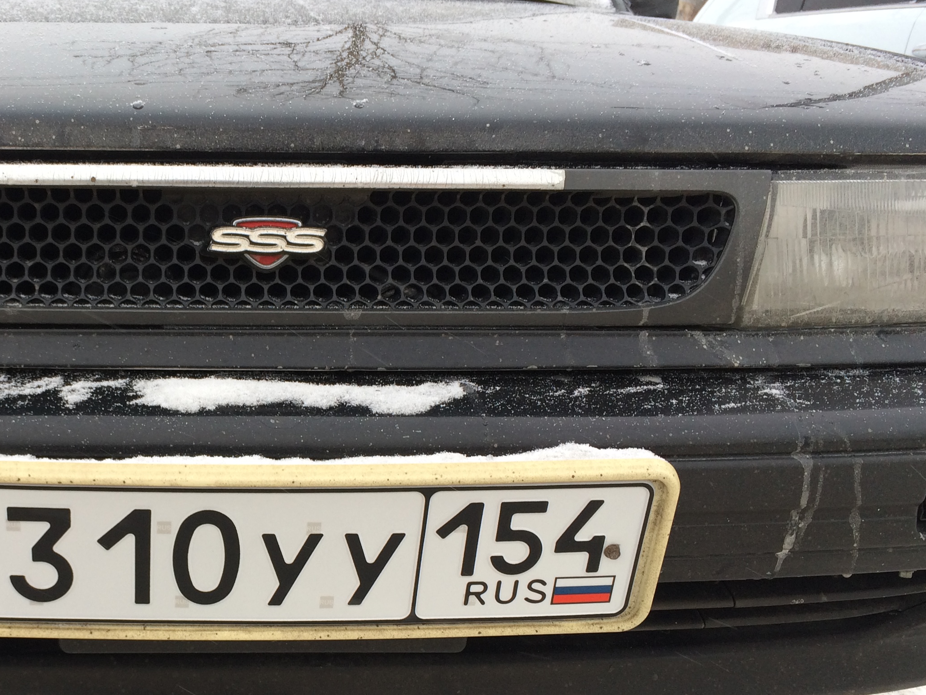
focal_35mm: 46
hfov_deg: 39.8
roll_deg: +0.8
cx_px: 200
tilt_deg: -13.2
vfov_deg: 31.2
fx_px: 1230
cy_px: 477
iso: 32
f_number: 2.2
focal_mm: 4.15
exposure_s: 1/100
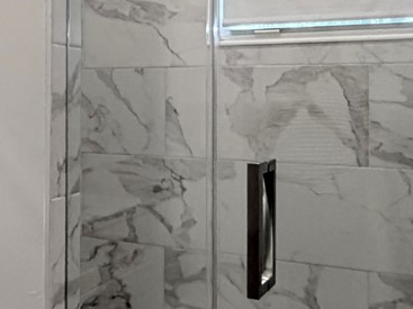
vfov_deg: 23.8
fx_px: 728
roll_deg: -0.4
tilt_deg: +0.1
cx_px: -10
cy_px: 84
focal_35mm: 61
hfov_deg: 29.4
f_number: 2.2
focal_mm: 2.22
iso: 320
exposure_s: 1/60
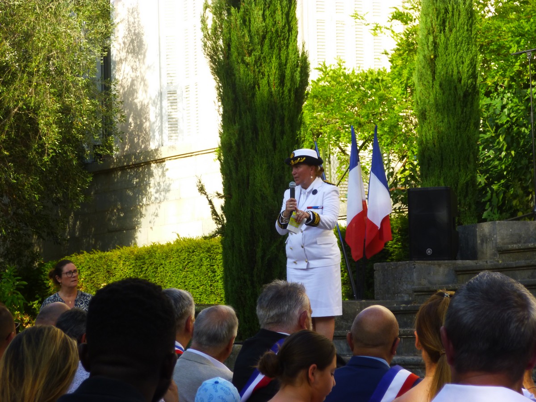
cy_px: 201
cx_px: 268
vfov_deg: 12.0
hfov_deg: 16.0
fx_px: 1905
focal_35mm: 123
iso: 100
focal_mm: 22.1
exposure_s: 1/100
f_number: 5.7
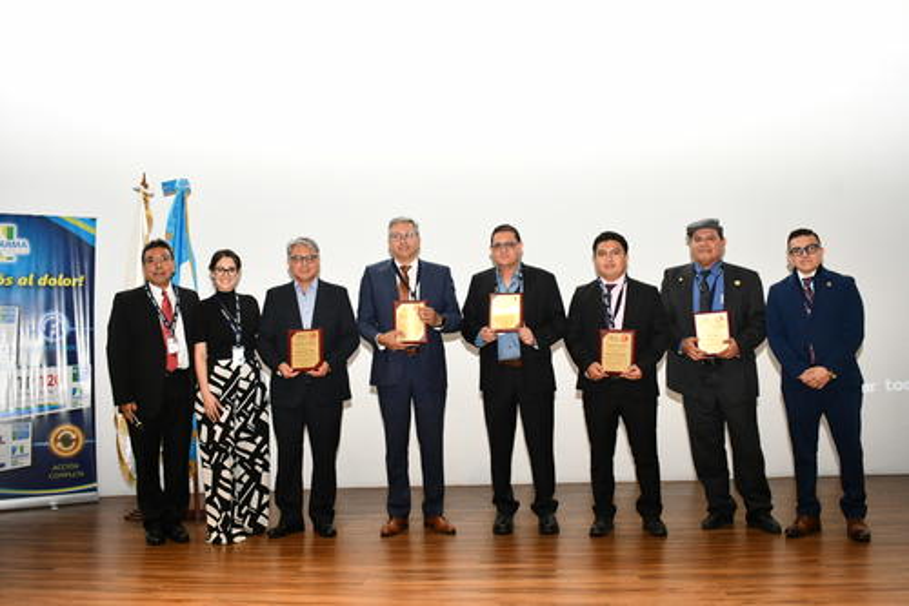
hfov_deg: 57.2
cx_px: 454
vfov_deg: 39.9
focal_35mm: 33
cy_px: 303
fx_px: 833
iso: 2200
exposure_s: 1/60
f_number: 4
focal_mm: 22
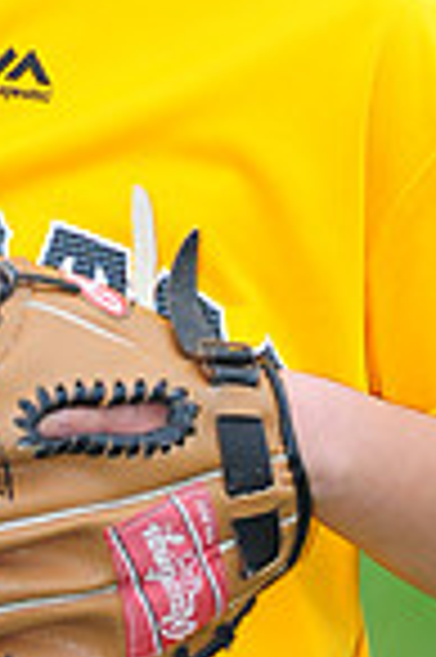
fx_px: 14476
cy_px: -270
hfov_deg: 1.7
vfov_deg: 2.6
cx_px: 9
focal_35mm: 795
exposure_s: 1/500
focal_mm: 200
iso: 400
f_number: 5
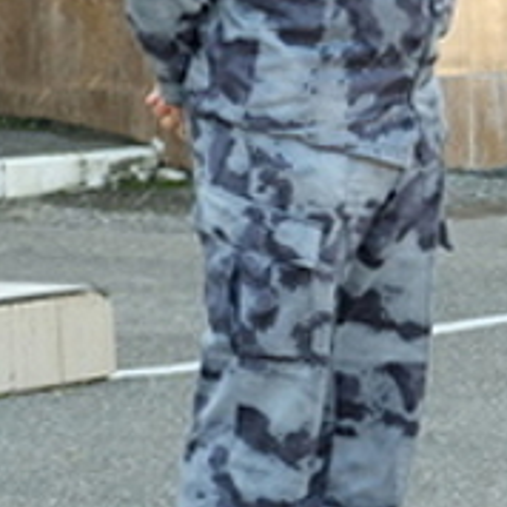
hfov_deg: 6.1
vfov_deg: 6.2
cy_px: 125
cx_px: 819
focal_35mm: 283
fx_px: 4689
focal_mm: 52.7
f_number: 5.6
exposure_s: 1/100
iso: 320
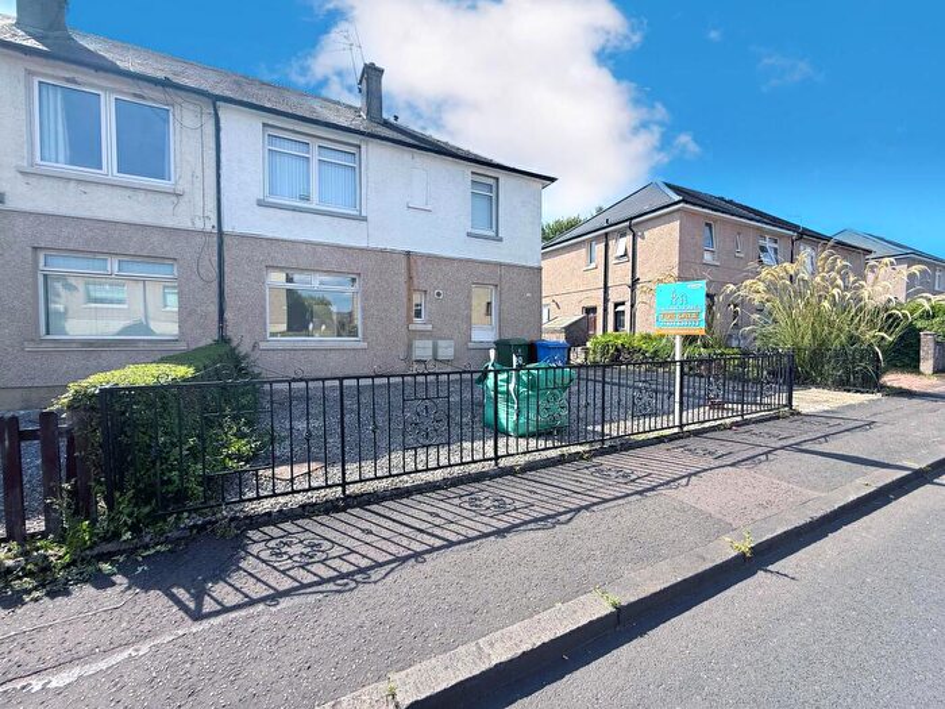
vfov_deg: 85.7
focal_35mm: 14
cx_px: 472
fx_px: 382
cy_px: 354
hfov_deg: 102.1
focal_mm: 2.22
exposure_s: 1/914
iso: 50
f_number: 2.2
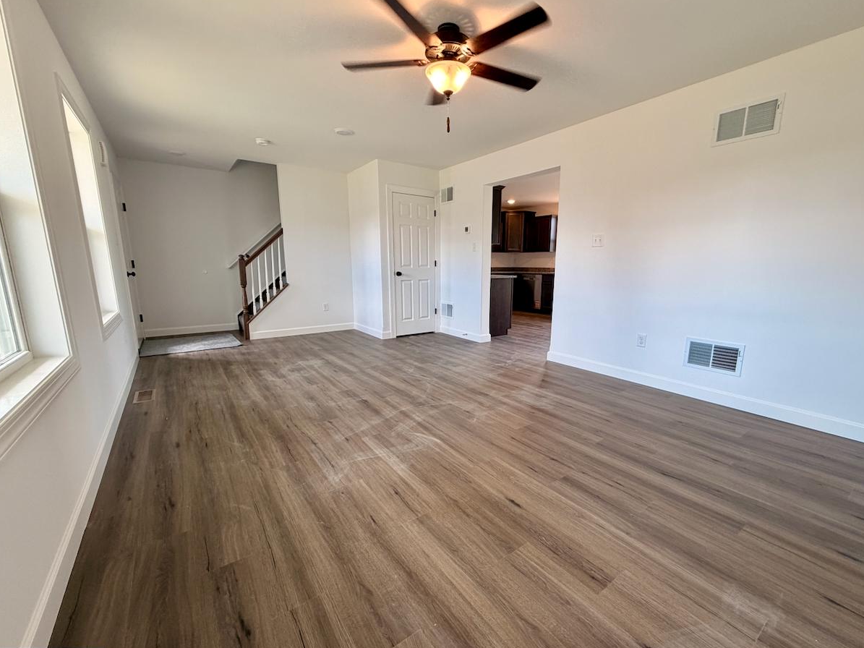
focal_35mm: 15
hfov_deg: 98.1
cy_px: 338
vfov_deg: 81.7
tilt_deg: -11.7
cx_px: 456
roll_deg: -0.1
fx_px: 374
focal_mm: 2.22
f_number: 2.2
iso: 160
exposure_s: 1/120
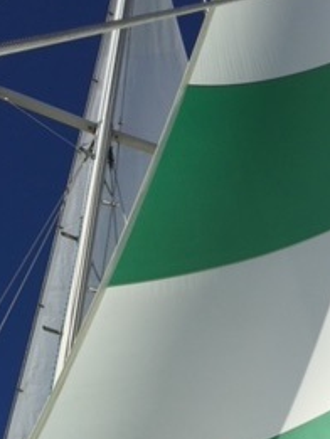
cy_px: 383
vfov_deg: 26.6
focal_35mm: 71
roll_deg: +1.5
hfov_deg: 20.5
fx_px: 902
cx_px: 266
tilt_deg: +37.5
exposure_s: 1/7937
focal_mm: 4.15
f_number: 2.2
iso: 32
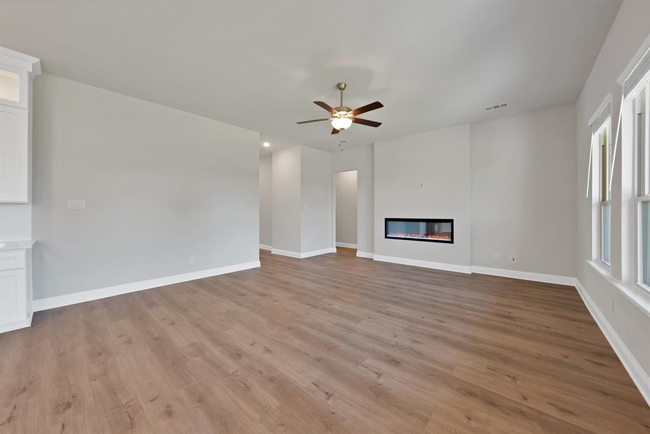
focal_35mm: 12
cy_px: 217
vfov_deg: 90.1
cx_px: 325
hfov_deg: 112.6
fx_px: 217
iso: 640
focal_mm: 12
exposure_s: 1/4
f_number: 9
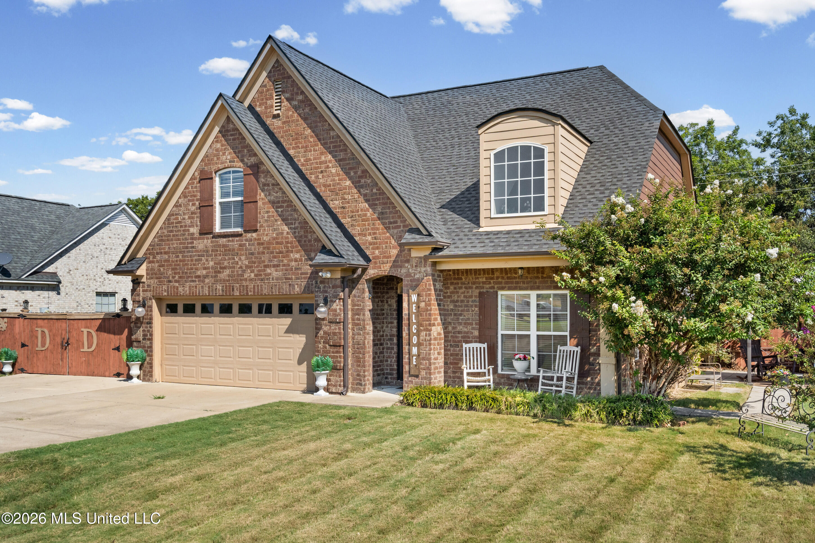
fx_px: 747
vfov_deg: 40.0
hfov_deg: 57.2
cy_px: 272
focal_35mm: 33
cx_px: 408
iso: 800
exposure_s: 1/2000
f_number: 9.5
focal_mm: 33
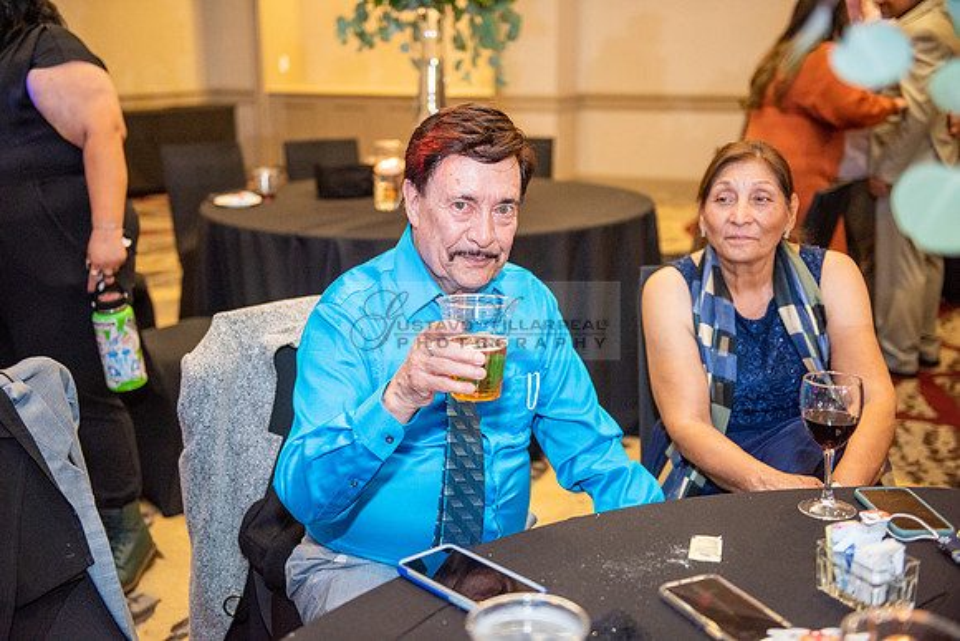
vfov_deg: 29.9
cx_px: 480
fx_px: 1200
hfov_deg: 43.6
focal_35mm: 45
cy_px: 320
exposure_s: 1/125
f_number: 2.8
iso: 1600
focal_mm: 45
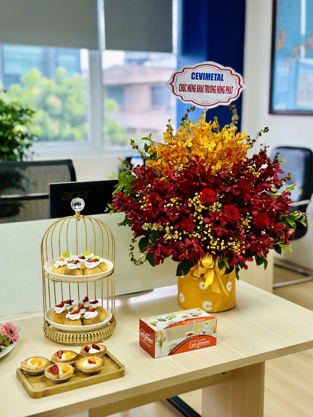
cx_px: 156
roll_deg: -0.7
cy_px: 208
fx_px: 579
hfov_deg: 30.3
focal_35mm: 48
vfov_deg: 39.7
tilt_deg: -9.4
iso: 125
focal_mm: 6.86
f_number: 1.78
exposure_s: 1/100
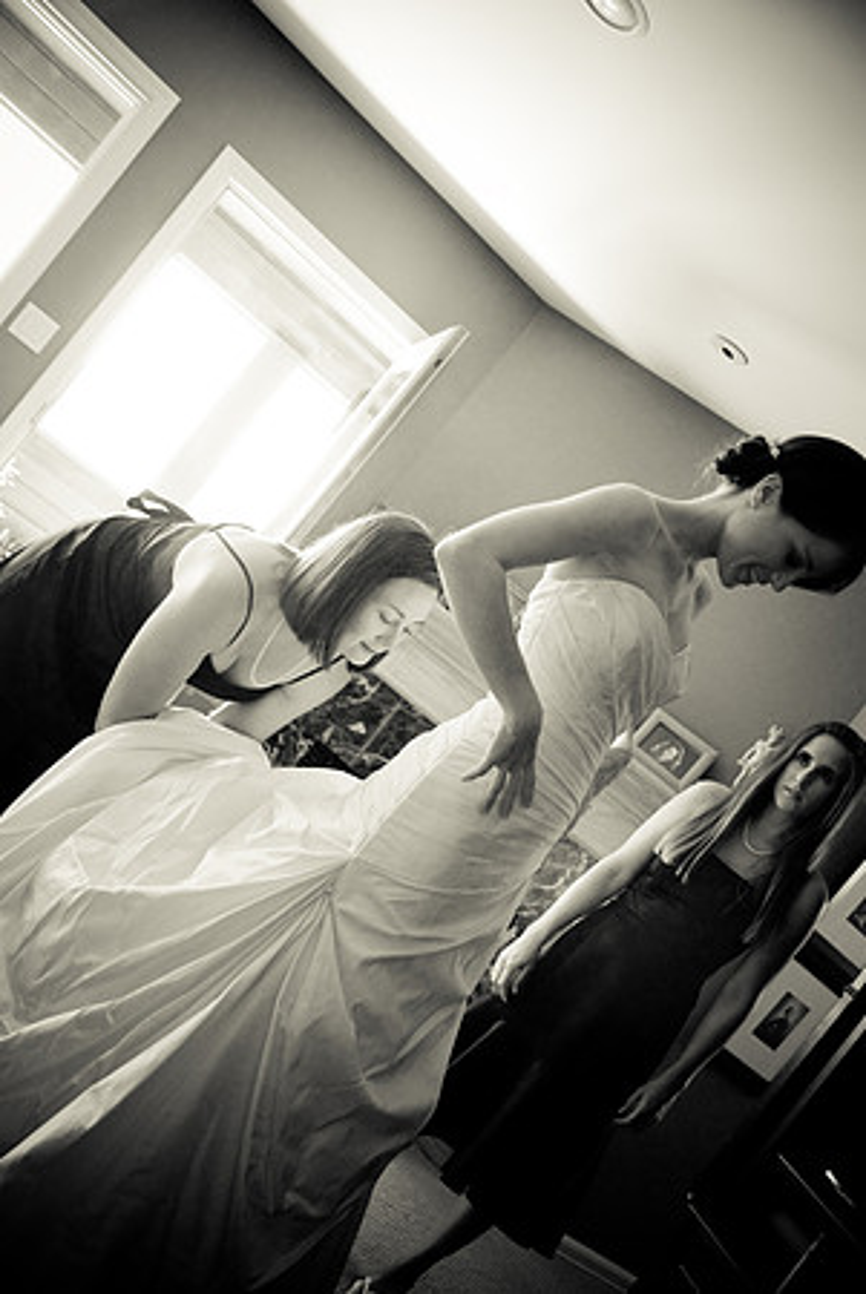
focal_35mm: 36
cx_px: 433
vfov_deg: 53.1
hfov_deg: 37.0
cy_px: 647
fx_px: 1296
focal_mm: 24
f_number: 2.8
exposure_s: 1/125
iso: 800
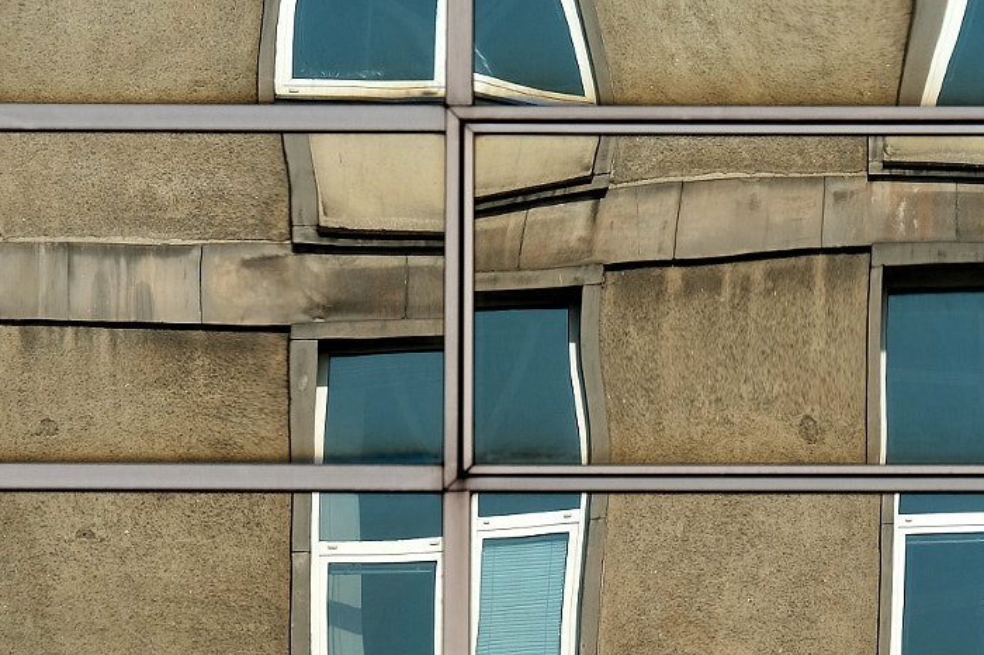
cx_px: 723
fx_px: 12621
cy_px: 315
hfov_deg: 4.5
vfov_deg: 3.0
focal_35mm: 462
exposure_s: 1/320
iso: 200
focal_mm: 134.5
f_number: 8
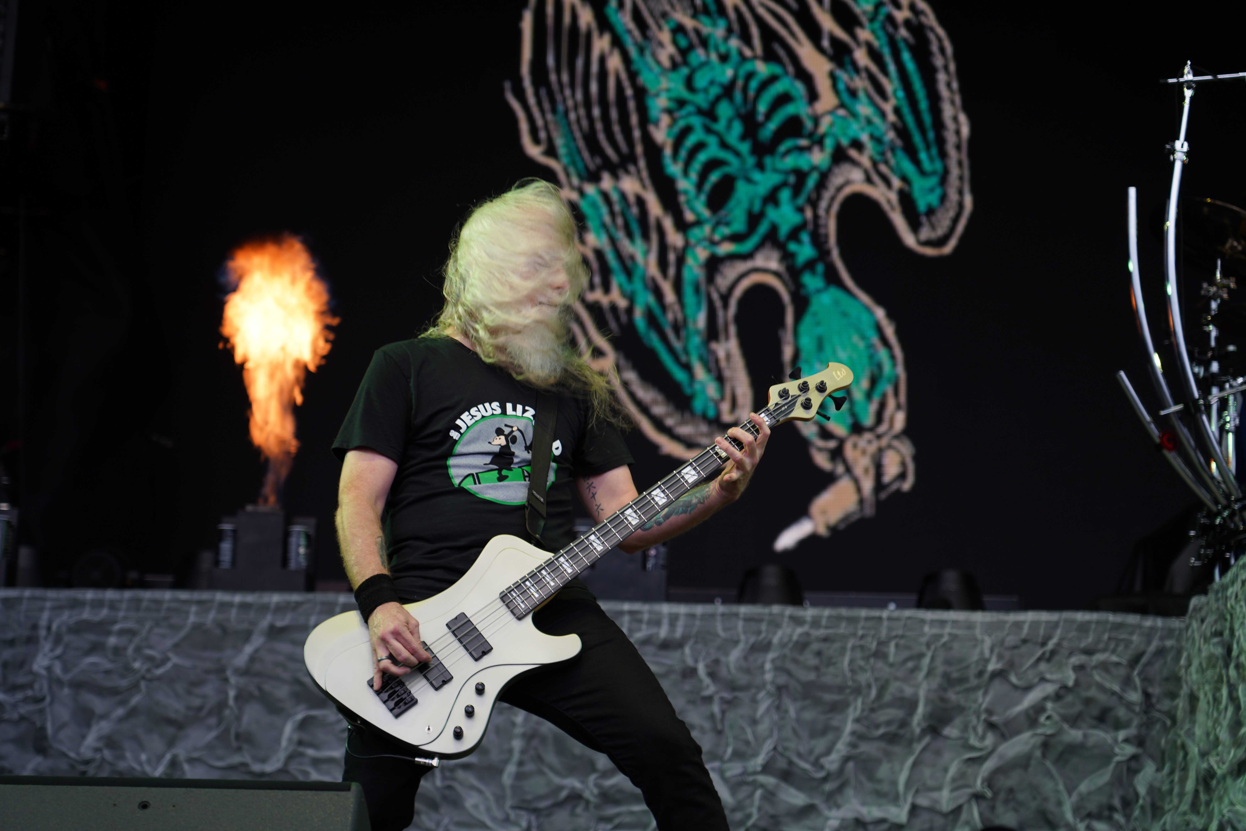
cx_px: 623
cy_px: 416
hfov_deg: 24.5
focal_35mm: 83
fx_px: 2872
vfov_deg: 16.5
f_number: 4
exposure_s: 1/100
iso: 100
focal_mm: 83
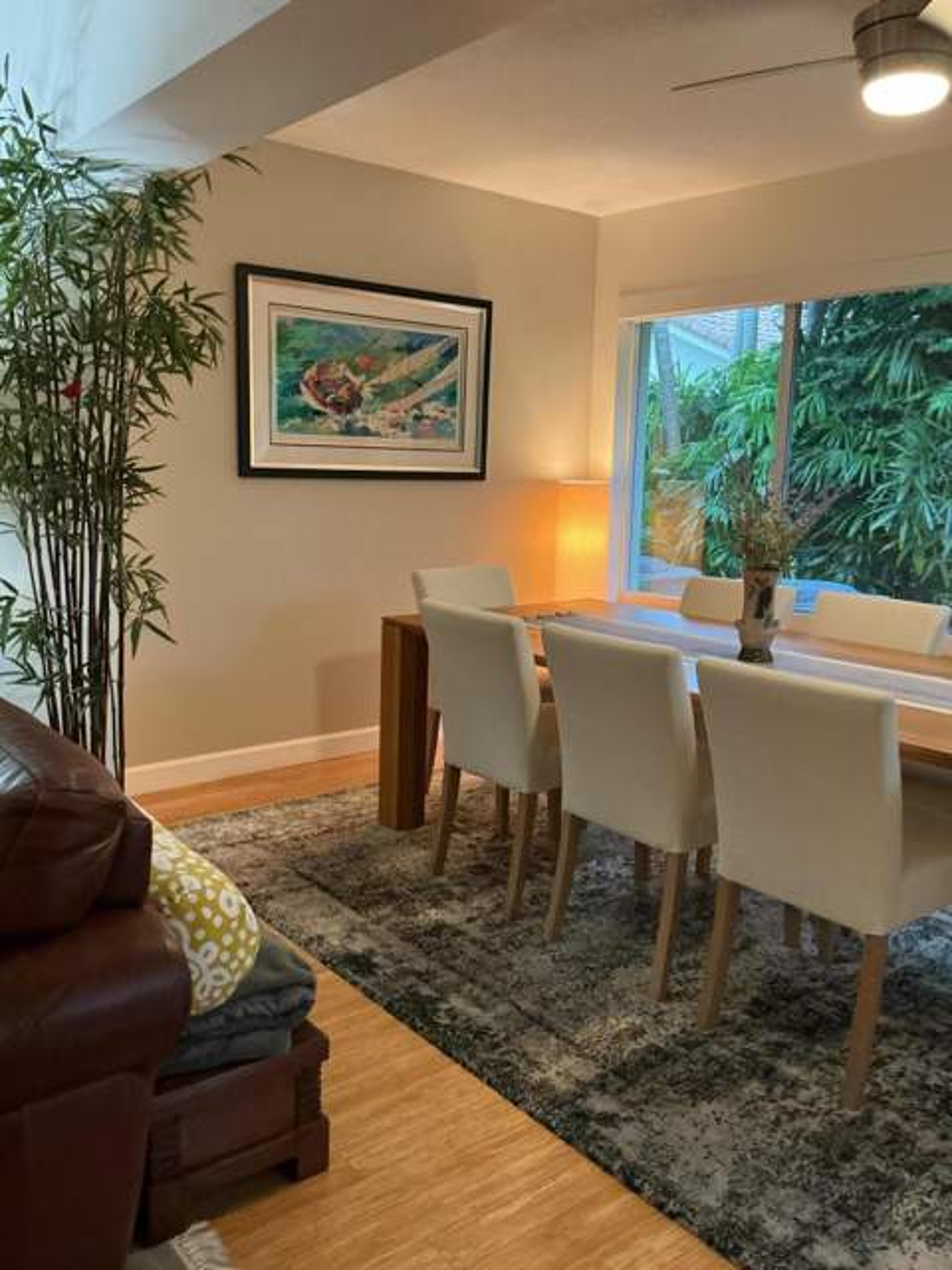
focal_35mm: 29
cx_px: 476
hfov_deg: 48.2
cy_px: 635
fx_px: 1063
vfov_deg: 61.7
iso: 250
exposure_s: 1/60
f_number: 1.8
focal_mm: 3
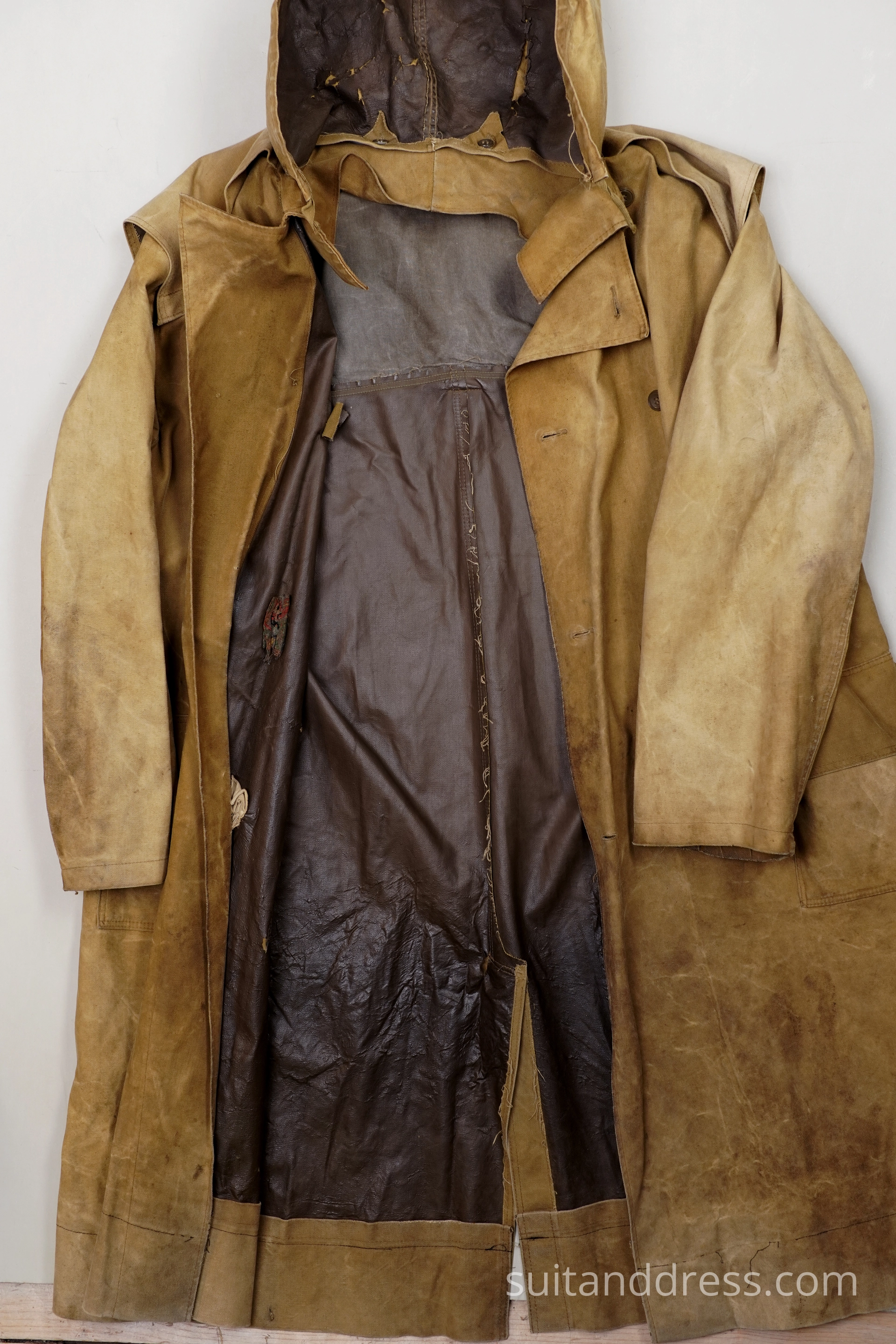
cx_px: 448
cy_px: 672
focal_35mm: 48
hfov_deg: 28.1
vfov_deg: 41.1
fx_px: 1792
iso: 400
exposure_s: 1/80
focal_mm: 32
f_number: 3.5
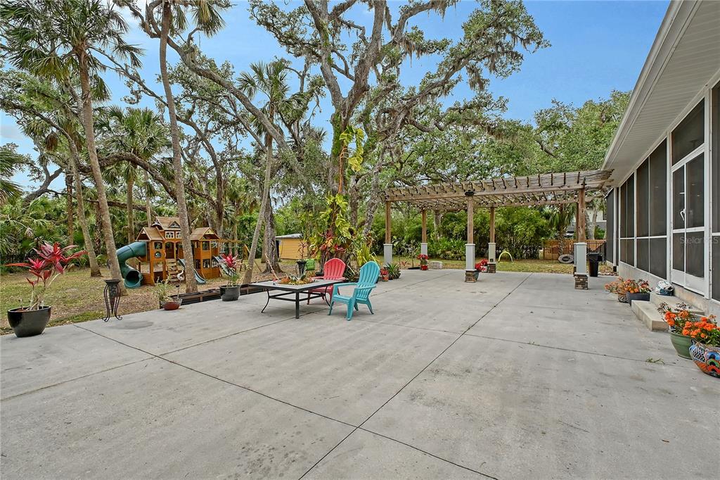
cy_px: 240
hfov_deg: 100.4
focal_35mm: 15
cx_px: 360
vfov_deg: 77.3
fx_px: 300
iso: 800
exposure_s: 1/250
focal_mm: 10
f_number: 10
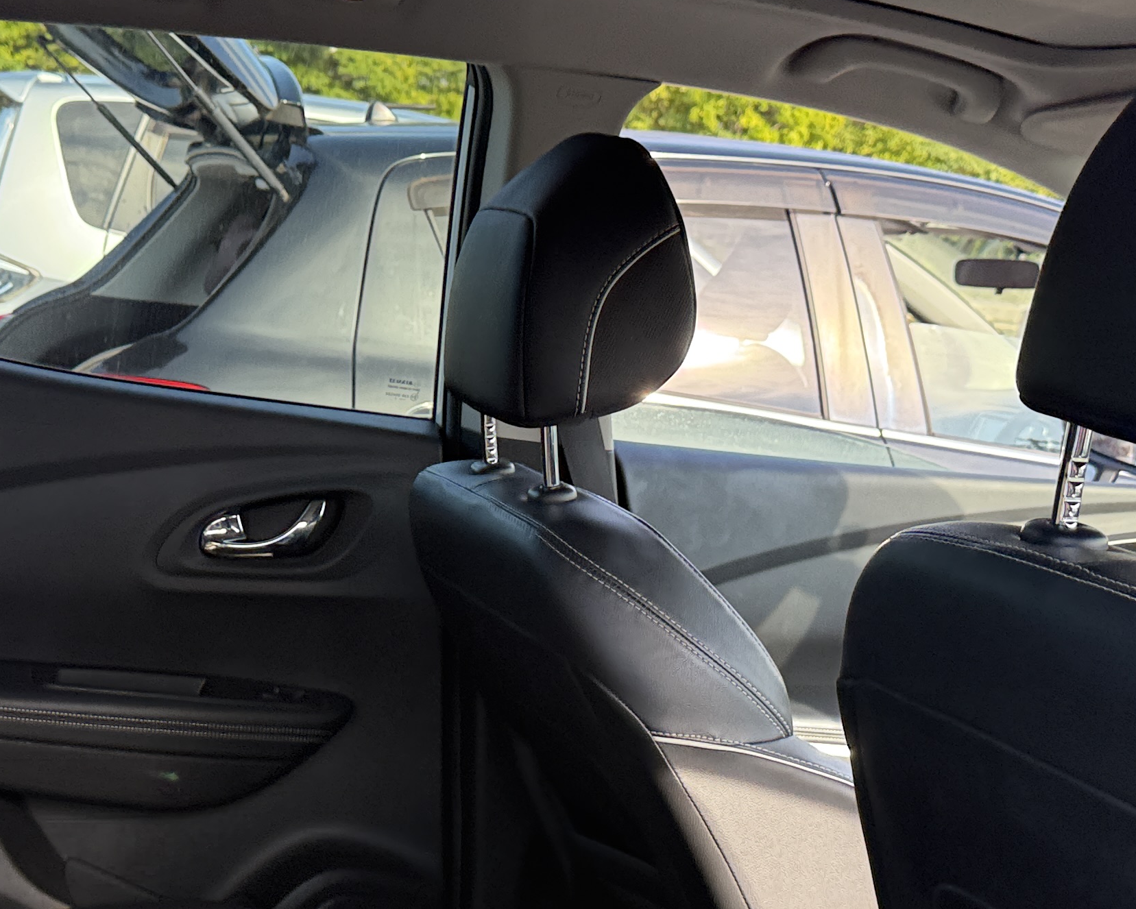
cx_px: 399
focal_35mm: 57
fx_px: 1917
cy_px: 599
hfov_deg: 32.8
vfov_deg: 26.5
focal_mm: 6.76
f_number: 1.78
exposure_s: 1/269
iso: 100
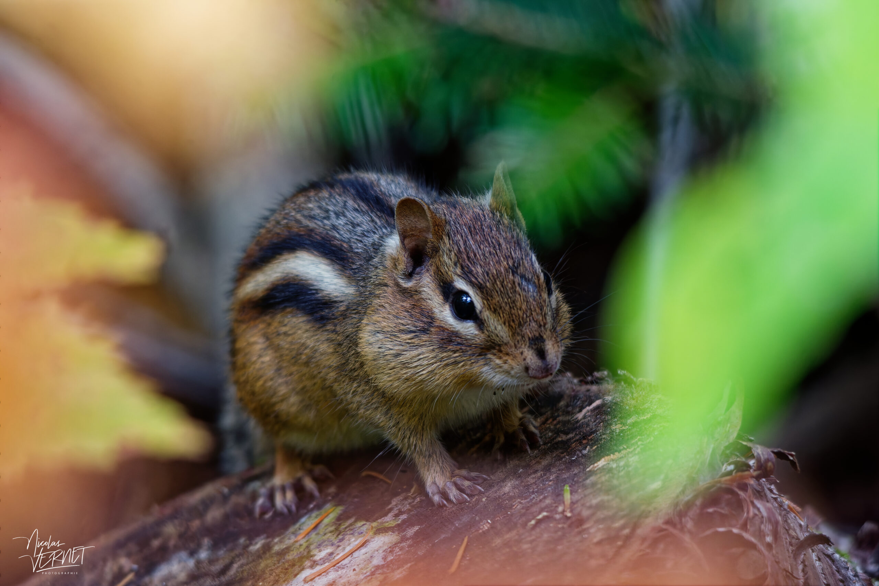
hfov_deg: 2.7
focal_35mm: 750
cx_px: 440
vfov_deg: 1.8
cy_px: 293
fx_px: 18312
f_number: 6.3
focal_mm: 500
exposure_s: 1/250
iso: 1250
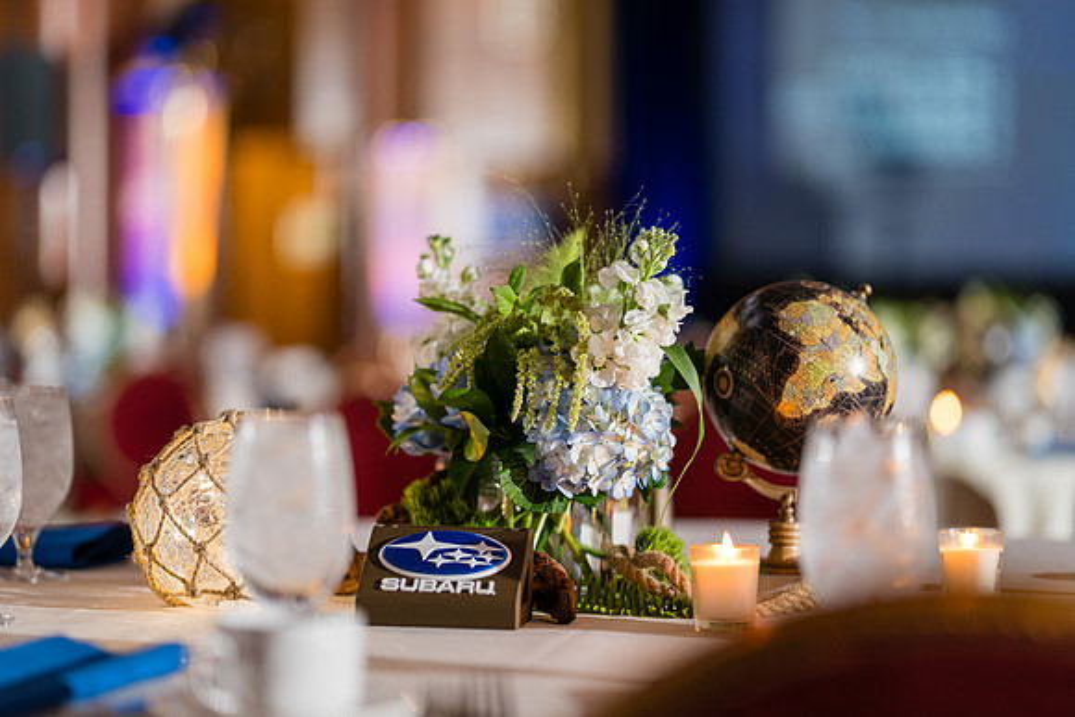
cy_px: 358
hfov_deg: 23.9
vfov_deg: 16.1
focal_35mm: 85
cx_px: 538
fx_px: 2539
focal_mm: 85
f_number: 1.4
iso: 500
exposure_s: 1/250
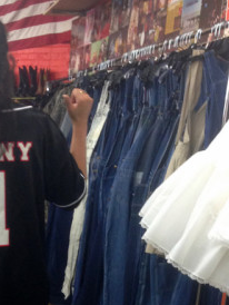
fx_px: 678
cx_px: -11
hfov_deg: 18.6
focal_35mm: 77
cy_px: 328
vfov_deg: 23.8
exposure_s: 1/20
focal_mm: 4.12
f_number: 2.4
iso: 125
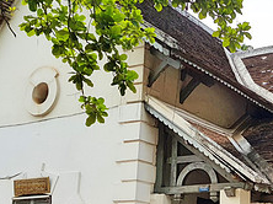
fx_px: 536
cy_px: 169
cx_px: 280
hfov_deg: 26.8
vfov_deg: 21.3
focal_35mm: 68
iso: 40
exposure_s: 1/3008
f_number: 1.7
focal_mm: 4.2
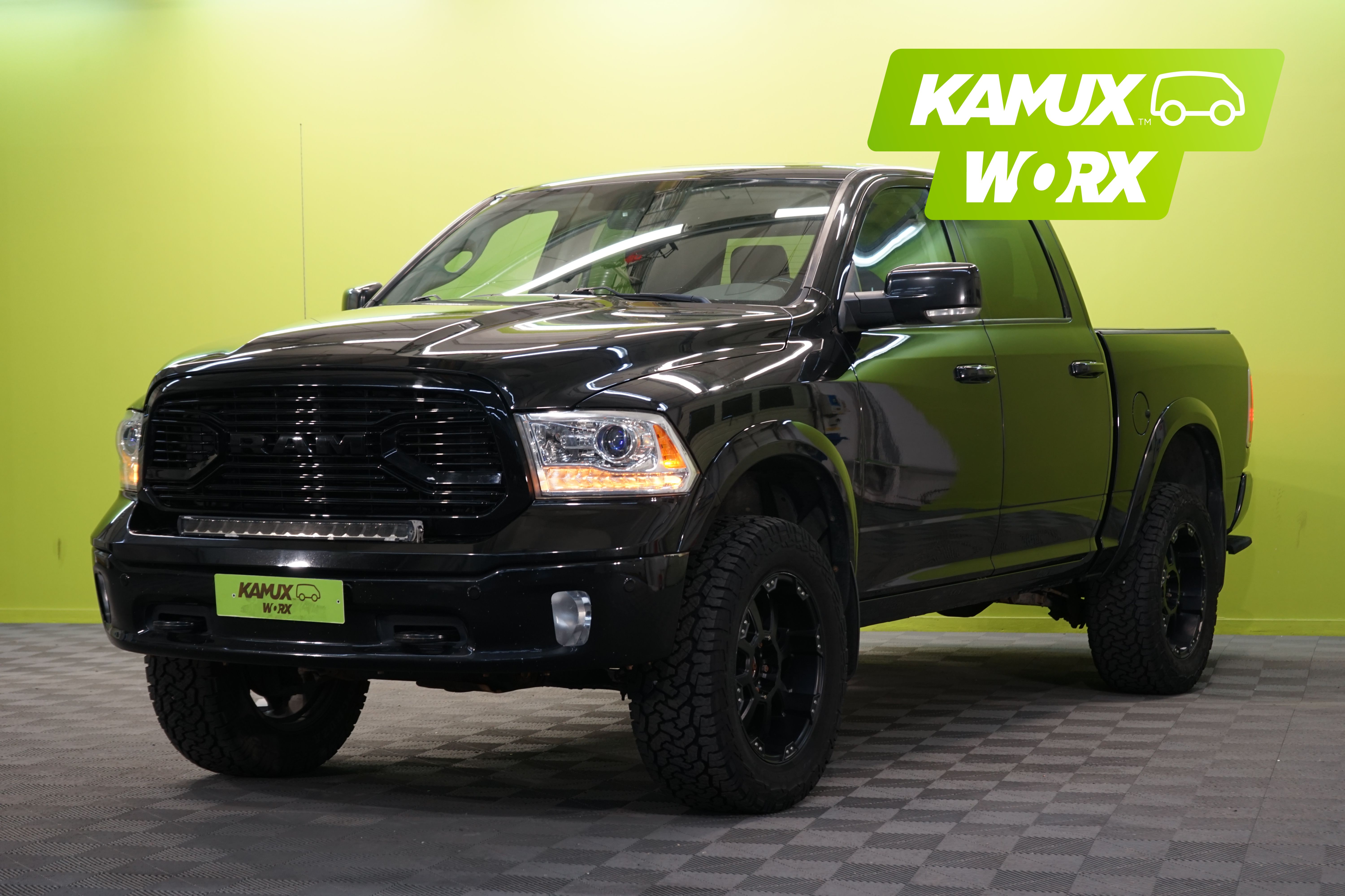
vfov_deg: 19.5
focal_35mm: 70
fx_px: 2615
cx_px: 672
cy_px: 448
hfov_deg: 28.8
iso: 500
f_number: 5.6
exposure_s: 1/30
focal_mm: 70
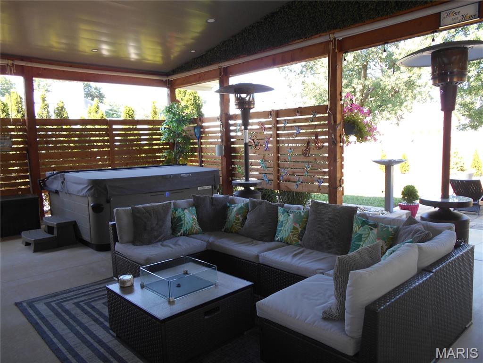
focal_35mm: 26
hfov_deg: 67.3
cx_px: 242
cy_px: 182
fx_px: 363
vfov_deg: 53.1
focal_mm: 4.6
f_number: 3.2
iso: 80
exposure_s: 1/40
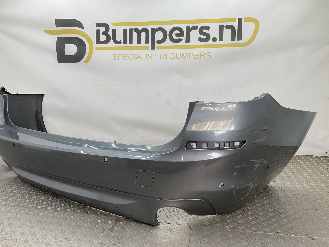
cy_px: 124
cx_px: 164
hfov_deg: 61.7
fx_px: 276
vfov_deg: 48.2
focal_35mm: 29
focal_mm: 3
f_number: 1.8
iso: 16
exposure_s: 1/116
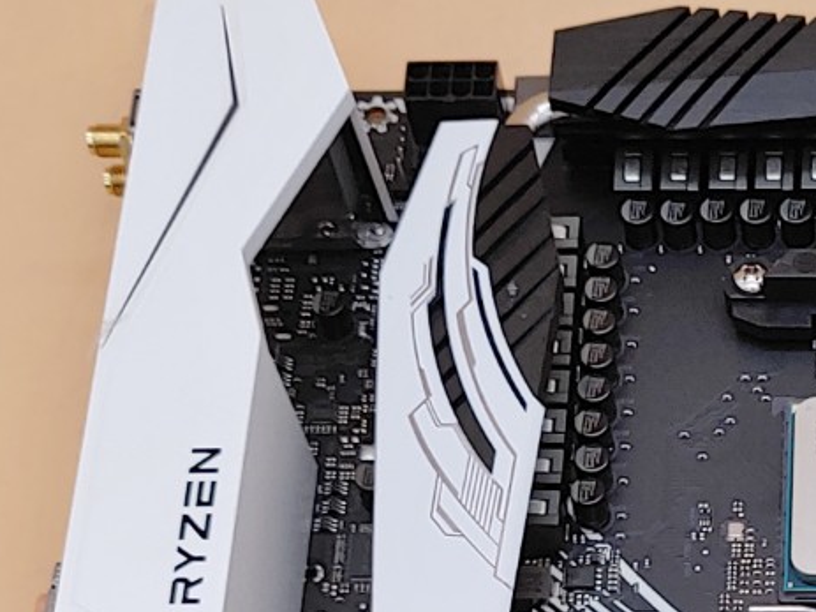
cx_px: 950
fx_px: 2639
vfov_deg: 12.7
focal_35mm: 112
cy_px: 836
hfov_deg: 16.9
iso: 50
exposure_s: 1/155
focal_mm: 4.36
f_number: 1.8
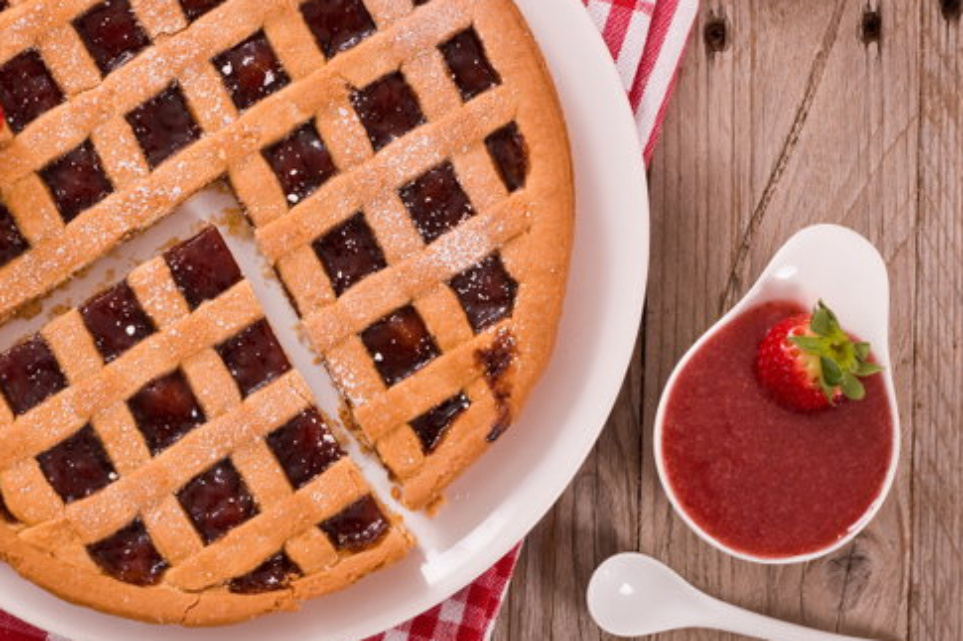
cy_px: 274
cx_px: 371
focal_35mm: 128
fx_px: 3423
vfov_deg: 10.7
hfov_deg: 16.0
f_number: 10
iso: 200
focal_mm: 50
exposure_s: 1/160
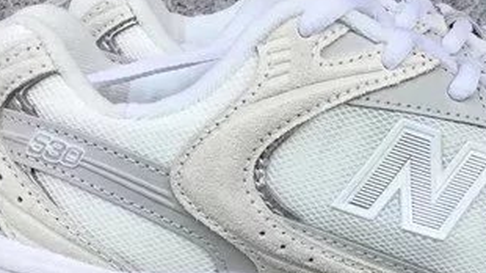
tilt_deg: -21.9
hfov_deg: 21.4
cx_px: 409
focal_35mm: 98
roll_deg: -0.1
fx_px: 1262
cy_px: 368
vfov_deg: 11.9
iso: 25
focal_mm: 3.3
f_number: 2.4
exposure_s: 1/612
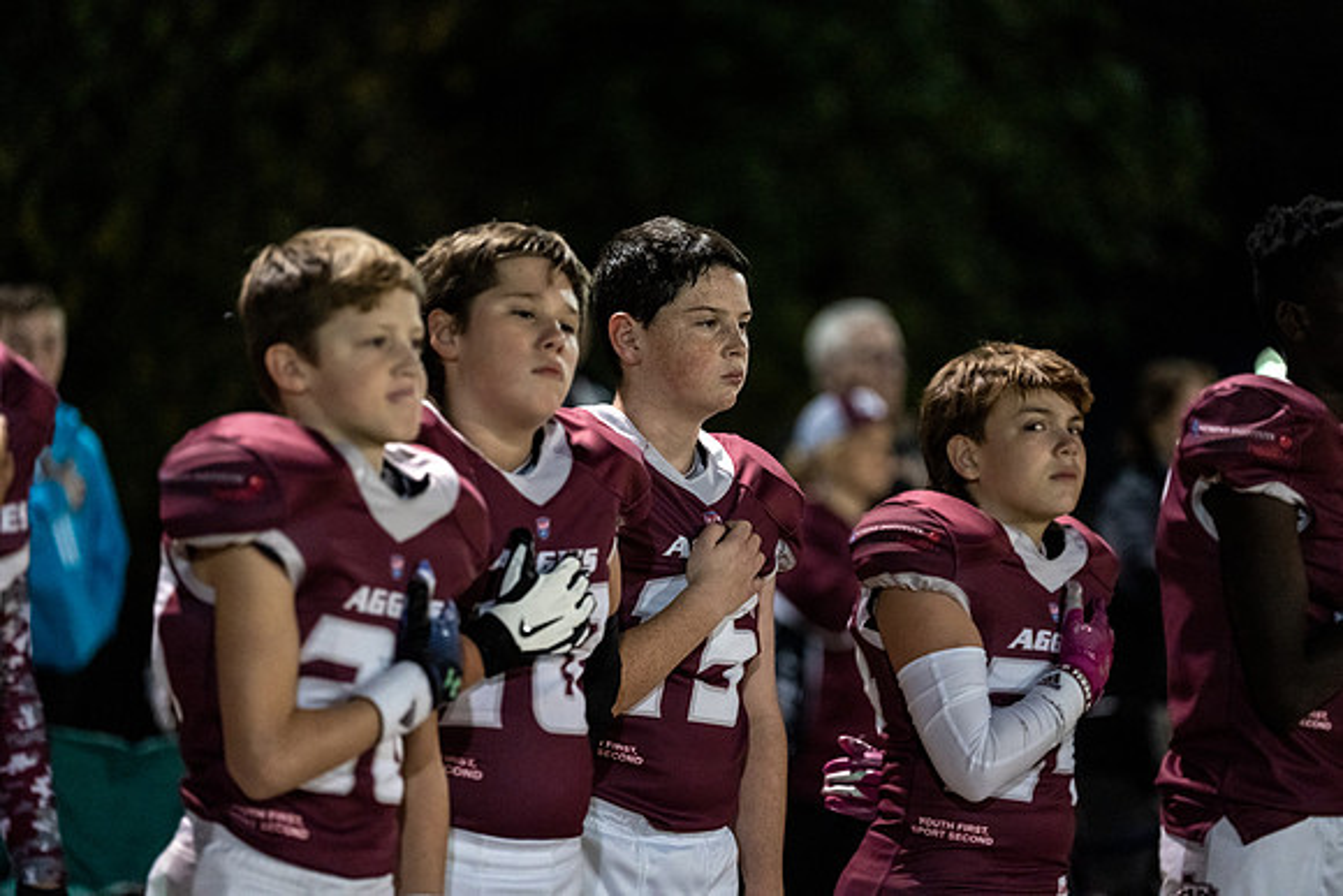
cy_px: 448
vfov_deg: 8.2
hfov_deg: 12.2
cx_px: 672
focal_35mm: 168
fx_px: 6269
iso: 5000
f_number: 2.8
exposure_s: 1/320
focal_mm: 168
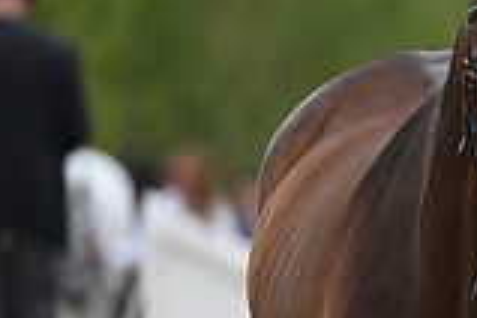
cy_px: 208
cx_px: 810
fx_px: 19357
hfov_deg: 1.4
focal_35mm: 1461
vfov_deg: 0.9
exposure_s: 1/1600
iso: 560
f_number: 5.6
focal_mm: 400
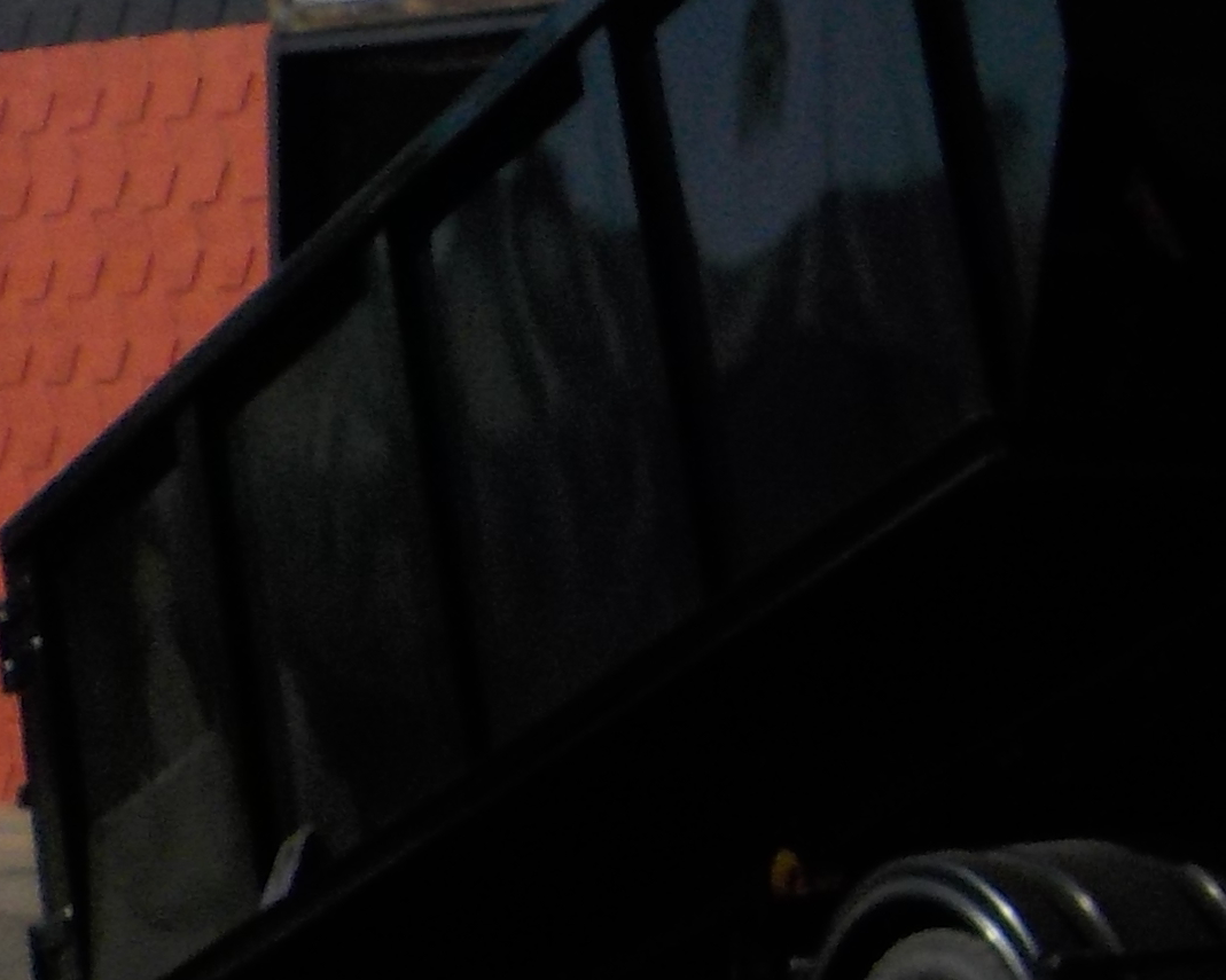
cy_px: 612
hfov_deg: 14.8
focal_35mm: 114
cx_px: 2171
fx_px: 4136
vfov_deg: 13.5
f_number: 3.3
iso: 125
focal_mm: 4.1
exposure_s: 1/1600
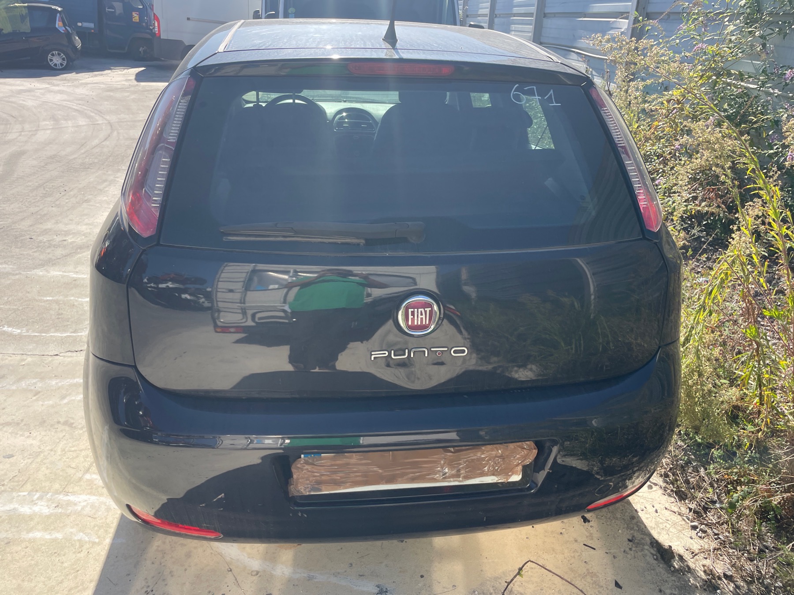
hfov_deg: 67.3
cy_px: 298
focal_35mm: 26
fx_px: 596
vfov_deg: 53.1
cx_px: 397
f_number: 1.6
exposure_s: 1/1208
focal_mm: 4.2
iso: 32
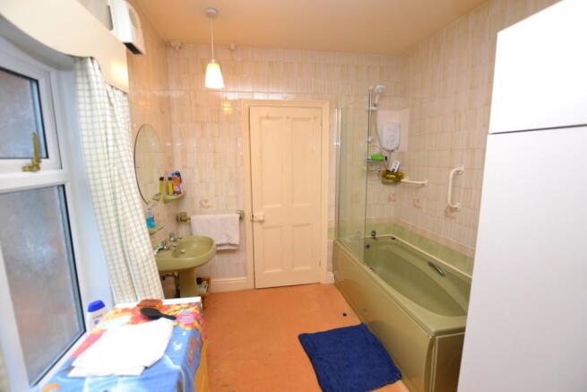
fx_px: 245
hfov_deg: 100.4
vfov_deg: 77.4
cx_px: 294
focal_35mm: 15
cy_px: 196
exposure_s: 1/60
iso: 450
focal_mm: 10
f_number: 3.5
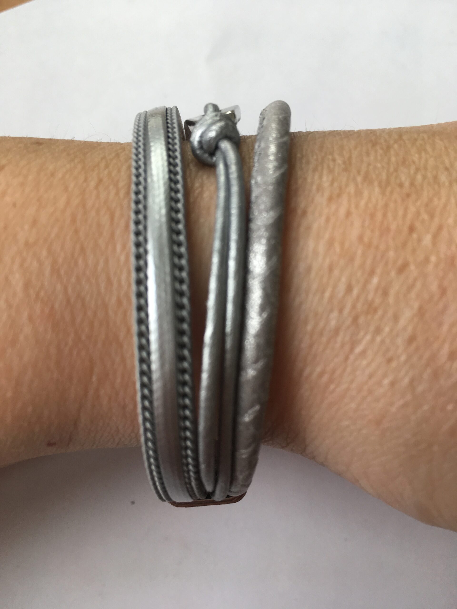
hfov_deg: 48.2
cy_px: 304
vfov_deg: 61.7
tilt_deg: -72.4
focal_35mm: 29
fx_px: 510
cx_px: 228
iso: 32
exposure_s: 1/100
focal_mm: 4.15
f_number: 2.2
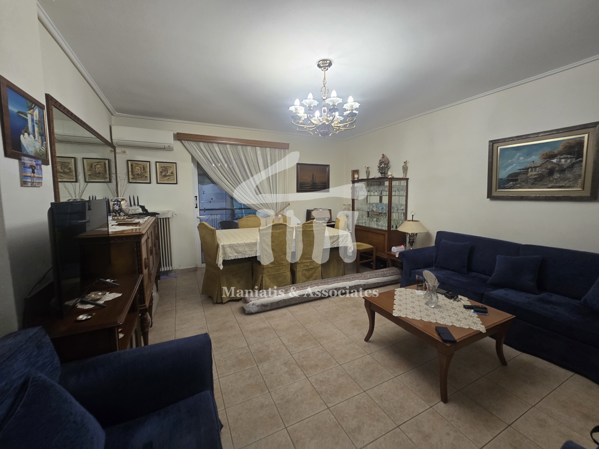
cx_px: 300
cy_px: 224
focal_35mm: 13
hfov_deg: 106.2
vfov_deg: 89.9
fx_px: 225
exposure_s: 1/50
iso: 160
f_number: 2.2
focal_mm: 2.2
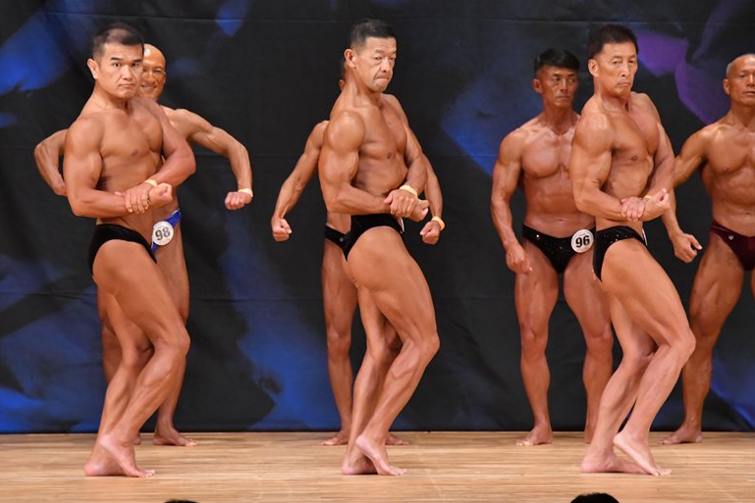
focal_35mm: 287
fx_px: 6020
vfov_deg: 4.8
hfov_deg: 7.2
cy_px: 251
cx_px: 377
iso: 5600
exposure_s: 1/400
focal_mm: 190
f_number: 5.6
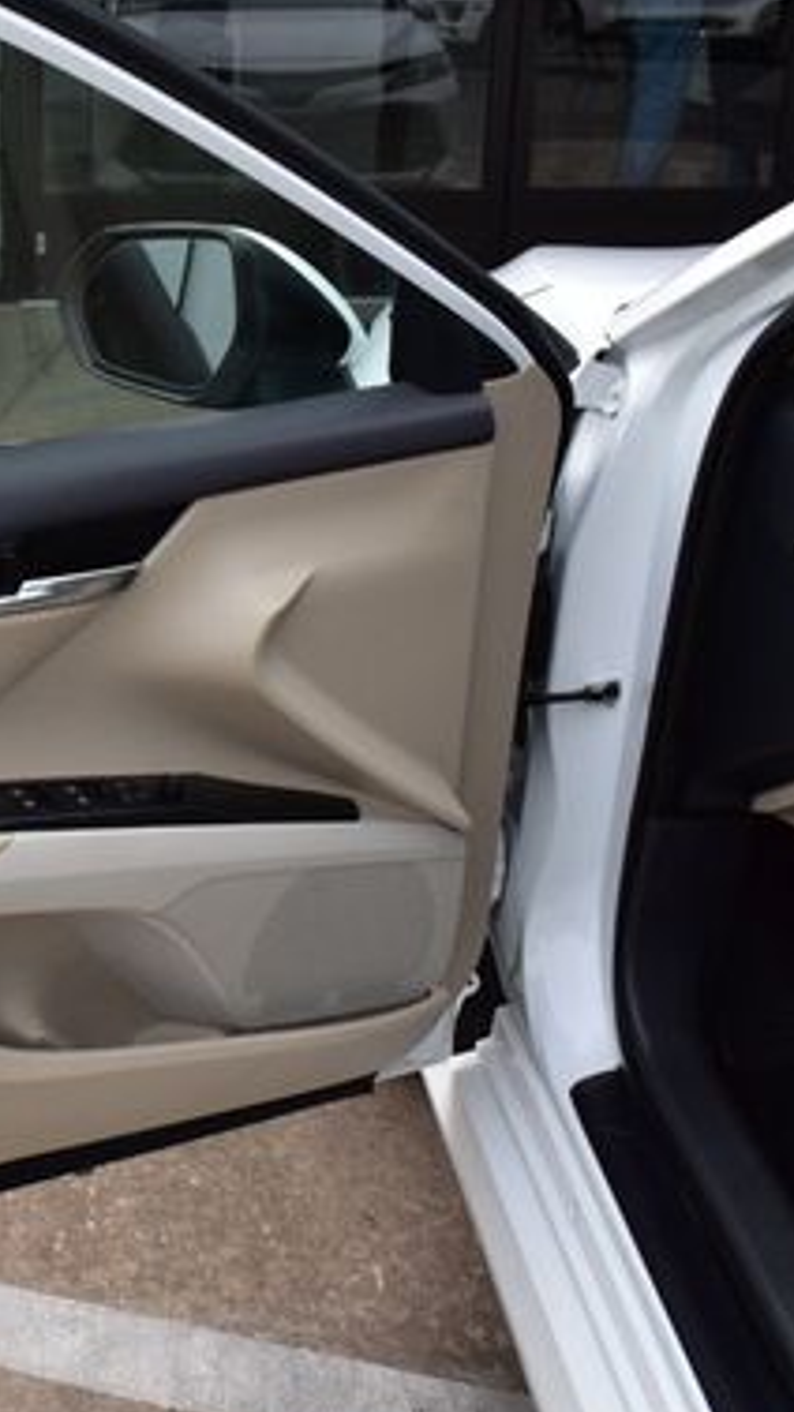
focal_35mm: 48
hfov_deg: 23.0
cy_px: 700
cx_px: -135
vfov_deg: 42.9
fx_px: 1797
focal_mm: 18
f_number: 11
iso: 400
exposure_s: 1/400
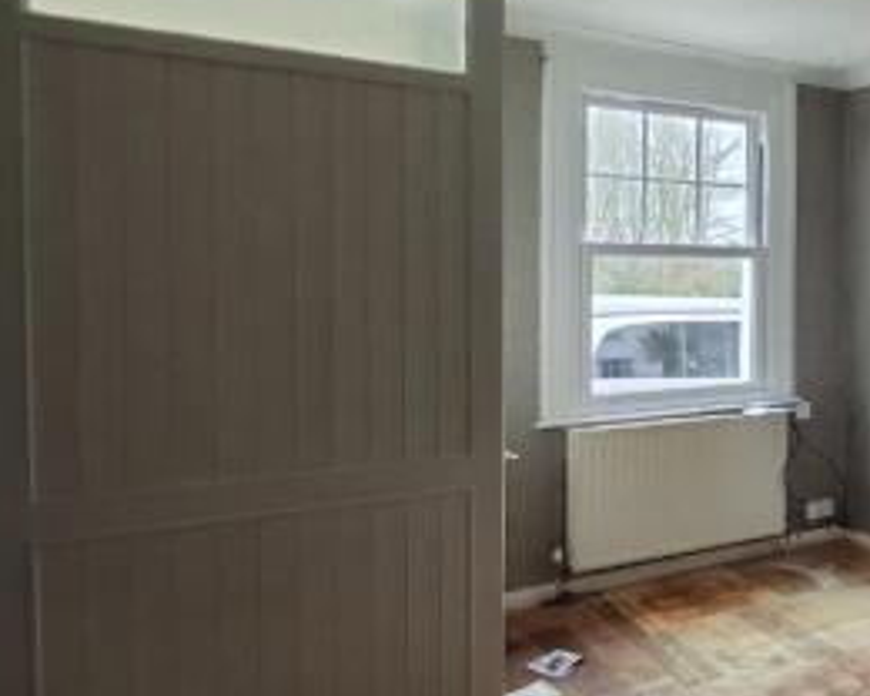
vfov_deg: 42.2
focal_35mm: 35
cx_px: 835
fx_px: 901
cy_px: 306
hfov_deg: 45.0
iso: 64
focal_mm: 1.64
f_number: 2.2
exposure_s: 1/40
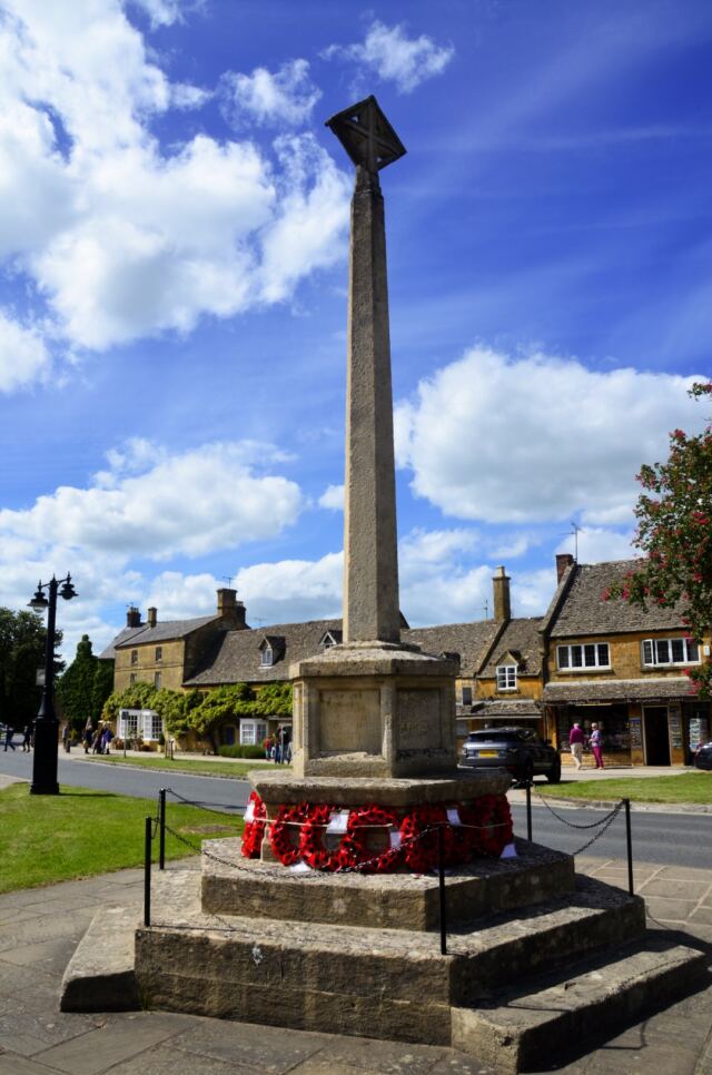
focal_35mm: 27
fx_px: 804
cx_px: 356
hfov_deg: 47.7
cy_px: 538
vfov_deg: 67.5
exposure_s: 1/200
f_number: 16
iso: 200
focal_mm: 18
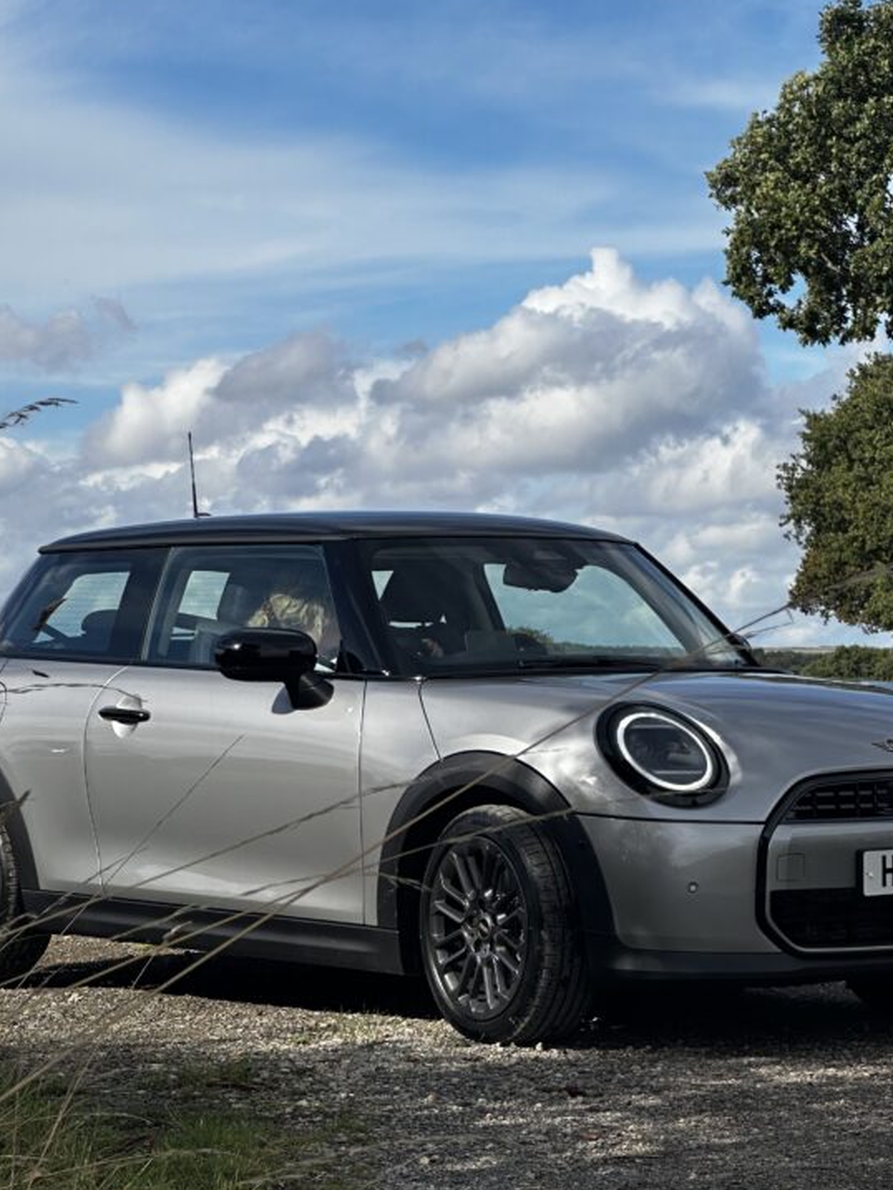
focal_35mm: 110
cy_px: 544
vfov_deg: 17.9
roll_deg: +0.4
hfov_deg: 13.4
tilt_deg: +2.4
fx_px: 3782
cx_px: 579
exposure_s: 1/874
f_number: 2.8
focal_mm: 9
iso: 32
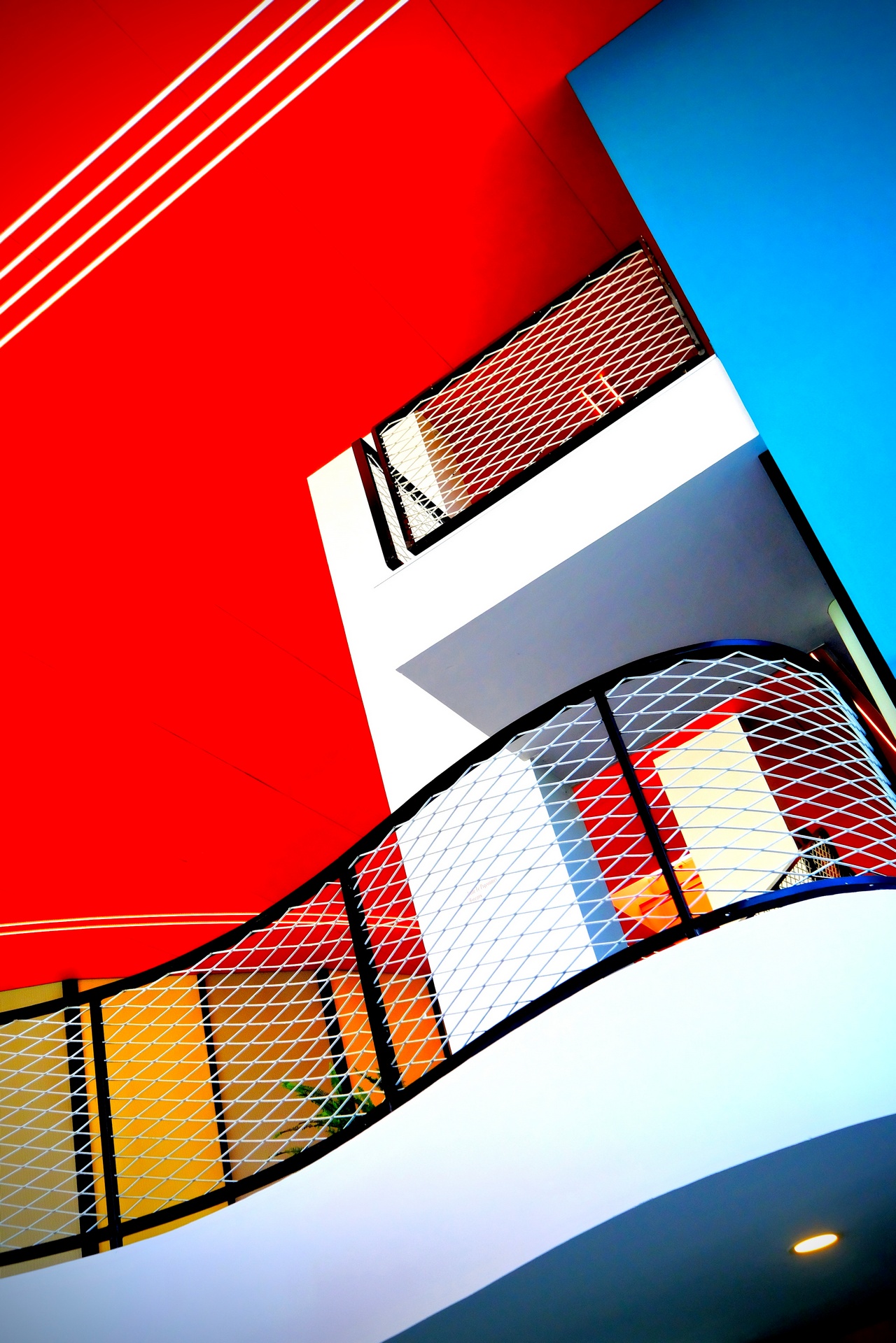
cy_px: 672
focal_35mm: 36
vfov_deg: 53.1
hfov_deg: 36.9
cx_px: 448
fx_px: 1344
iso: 1000
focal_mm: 24
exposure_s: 1/125
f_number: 5.6
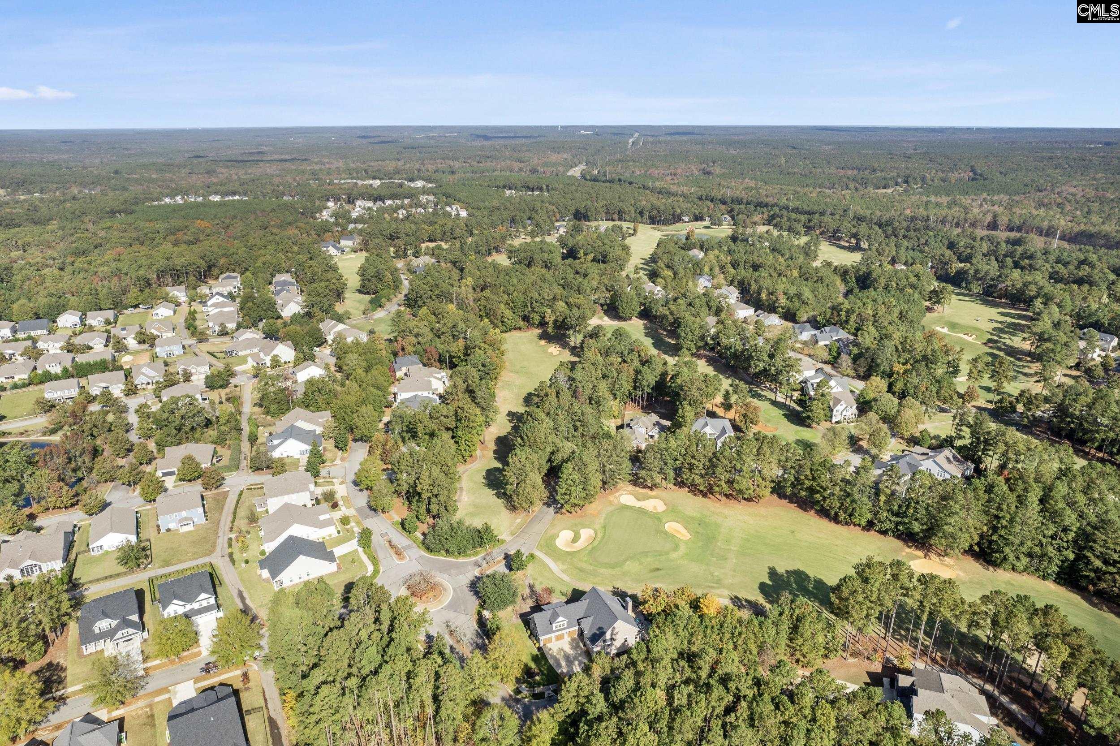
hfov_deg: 78.6
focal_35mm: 22
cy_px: 373
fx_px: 684
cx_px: 560
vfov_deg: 57.2
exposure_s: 1/1250
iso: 100
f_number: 2.8
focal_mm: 8.38
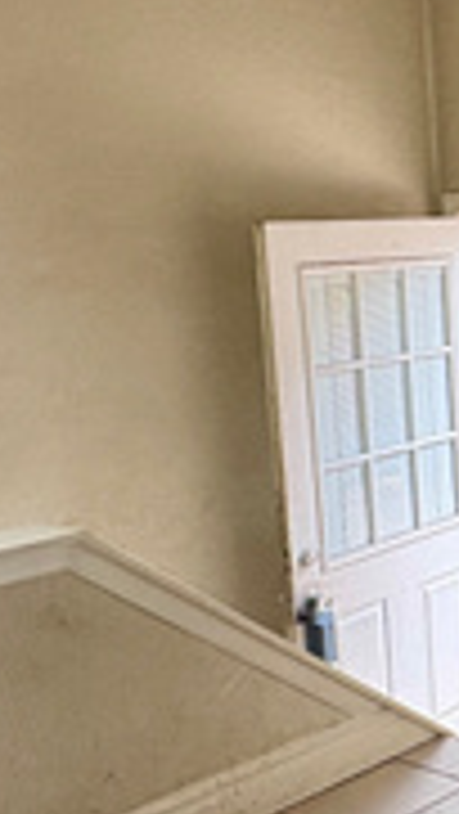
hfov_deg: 16.1
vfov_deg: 38.4
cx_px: 972
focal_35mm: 54
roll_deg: -0.8
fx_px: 1167
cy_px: 346
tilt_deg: -5.9
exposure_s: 1/99
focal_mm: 2.22
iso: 200
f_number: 2.2
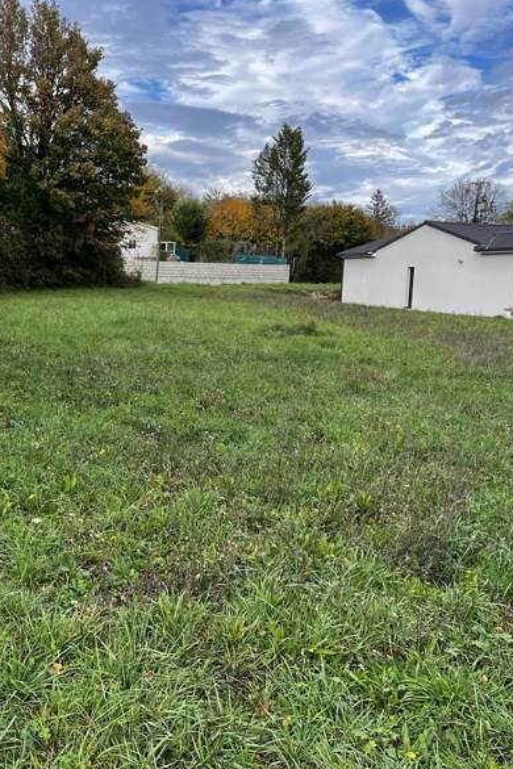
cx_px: 138
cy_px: 383
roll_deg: -1.6
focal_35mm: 37
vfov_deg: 51.9
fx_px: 791
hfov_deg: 35.3
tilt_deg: -10.8
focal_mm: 5.1
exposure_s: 1/852
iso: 50
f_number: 1.6
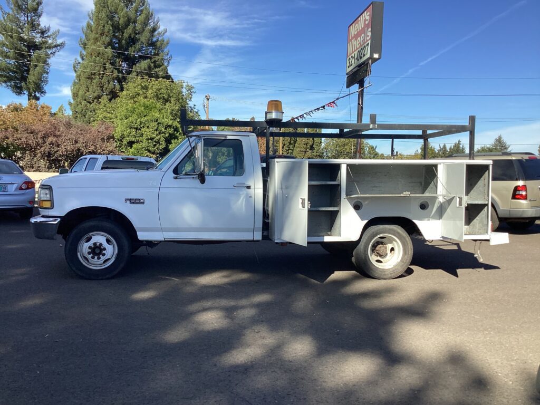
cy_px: 202
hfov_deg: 58.4
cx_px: 270
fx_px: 484
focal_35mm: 31
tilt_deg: -3.5
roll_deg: -1.5
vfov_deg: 45.4
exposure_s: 1/1031
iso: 25
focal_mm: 3.3
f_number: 2.4
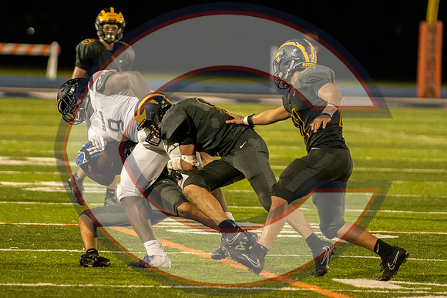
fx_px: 5122
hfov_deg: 5.0
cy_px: 174
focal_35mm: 412
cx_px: 187
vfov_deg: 3.3
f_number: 2.8
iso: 10000
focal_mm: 200
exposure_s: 1/1250
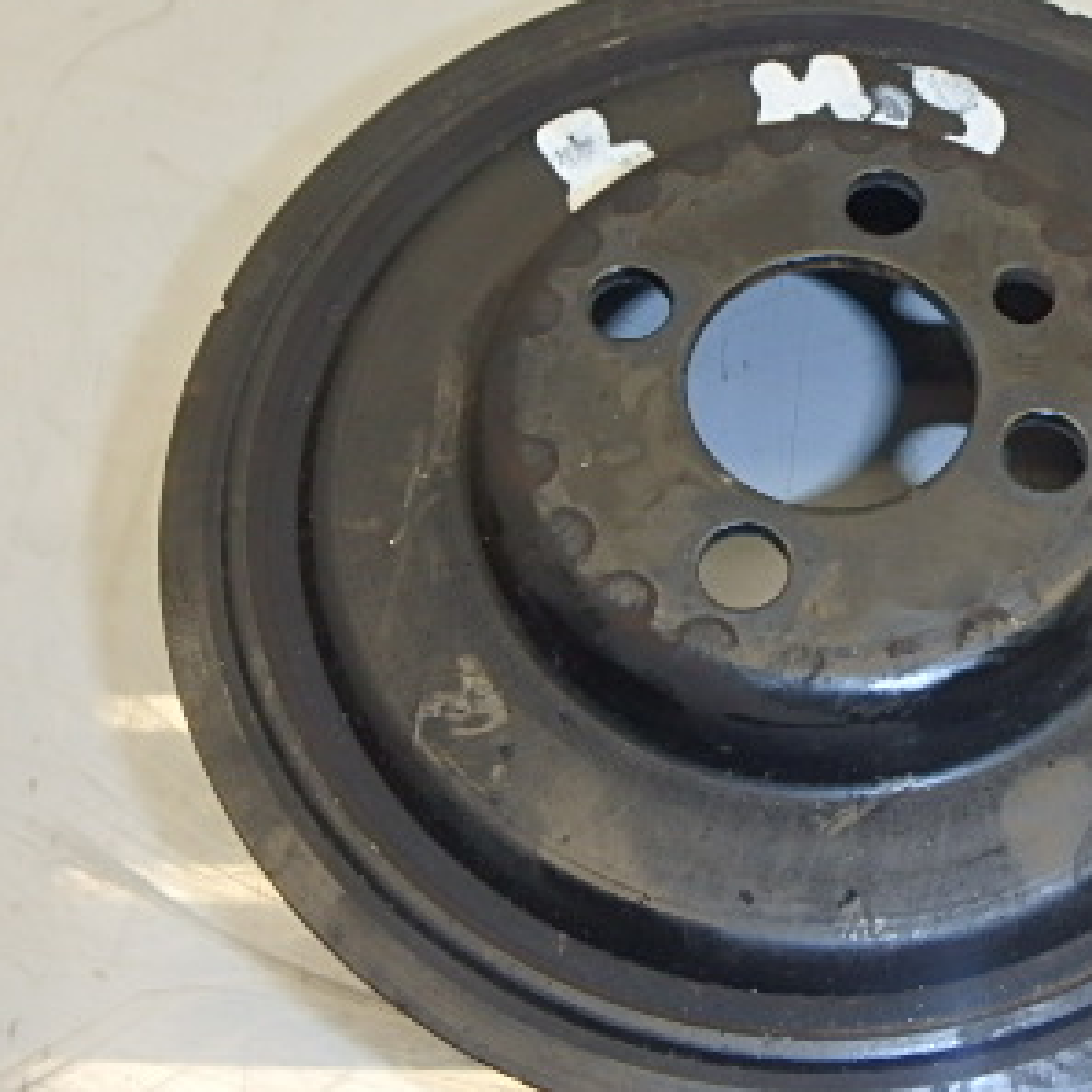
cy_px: 478
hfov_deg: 40.4
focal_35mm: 40
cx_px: 846
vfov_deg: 41.8
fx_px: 1428
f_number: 6
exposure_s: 1/30
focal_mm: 3.7
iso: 200
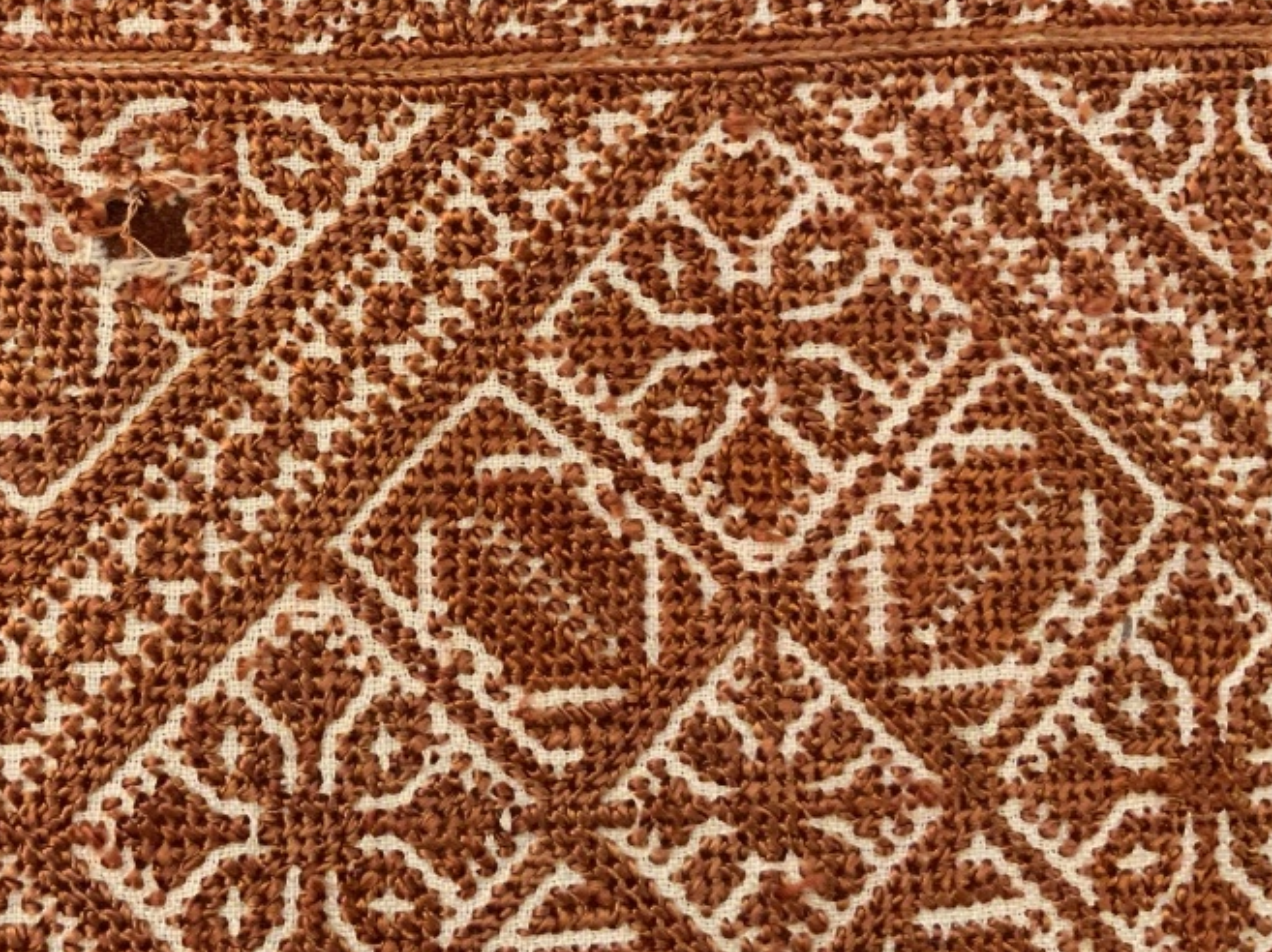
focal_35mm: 53
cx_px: 366
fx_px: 1946
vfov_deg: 27.3
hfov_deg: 35.6
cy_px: 317
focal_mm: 3
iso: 160
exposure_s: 1/50
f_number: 1.8
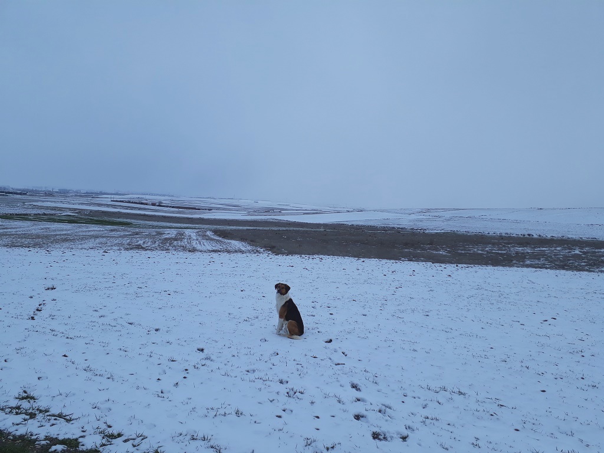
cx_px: 302
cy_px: 226
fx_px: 471
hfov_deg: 65.3
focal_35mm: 27
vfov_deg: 51.4
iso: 40
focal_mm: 3.6
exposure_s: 1/257
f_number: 1.9
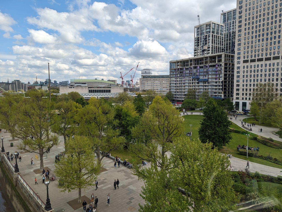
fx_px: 196
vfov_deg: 56.9
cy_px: 106
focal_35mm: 24
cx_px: 141
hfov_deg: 71.5
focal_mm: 6.9
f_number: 1.68
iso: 20
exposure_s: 1/923
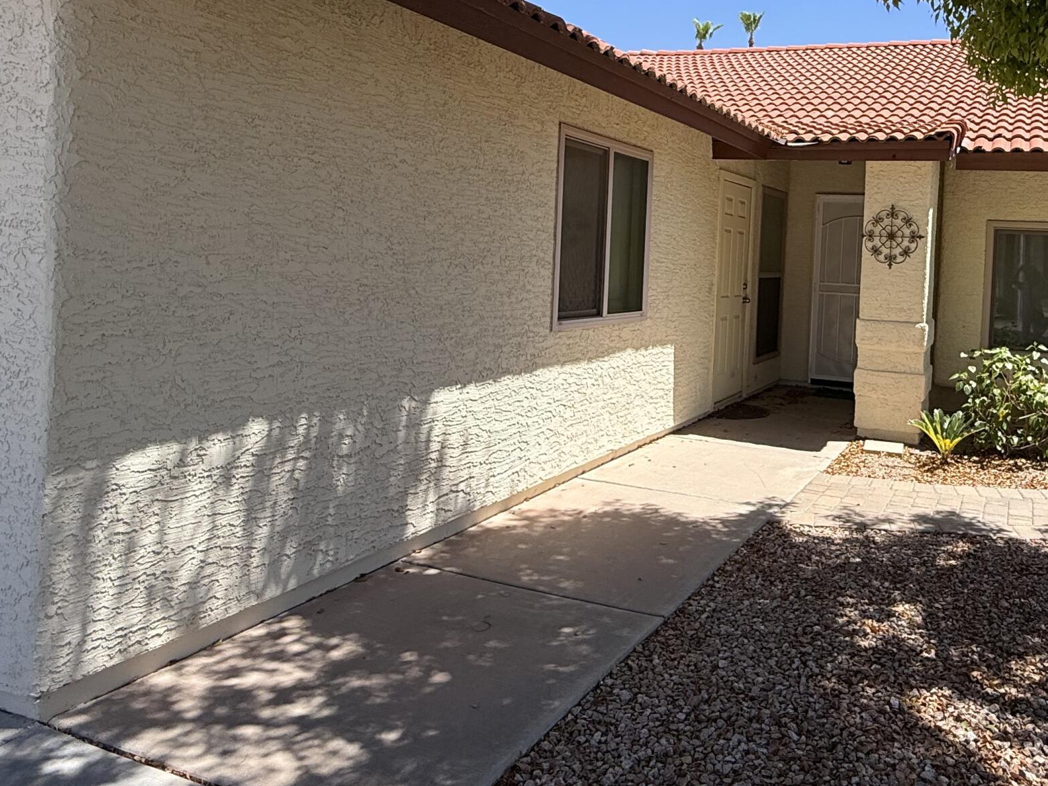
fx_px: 817
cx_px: 760
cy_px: 269
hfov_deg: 62.3
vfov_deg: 50.5
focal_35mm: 27
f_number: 2.2
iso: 50
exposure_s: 1/985
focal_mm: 2.22
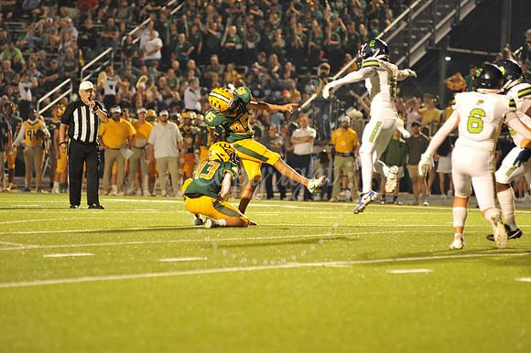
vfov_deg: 6.9
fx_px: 2948
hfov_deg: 10.3
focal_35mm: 200
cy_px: 176
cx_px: 266
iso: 6400
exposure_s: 1/320
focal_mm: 200
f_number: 4
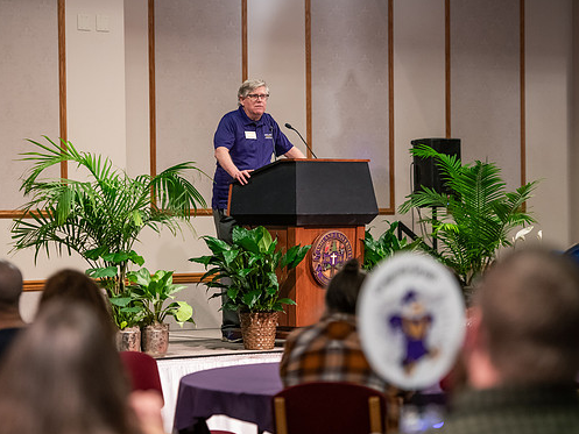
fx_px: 2292
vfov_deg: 10.8
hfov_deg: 14.4
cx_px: 256
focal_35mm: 137
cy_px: 214
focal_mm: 122
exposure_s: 1/160
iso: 2500
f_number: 3.2
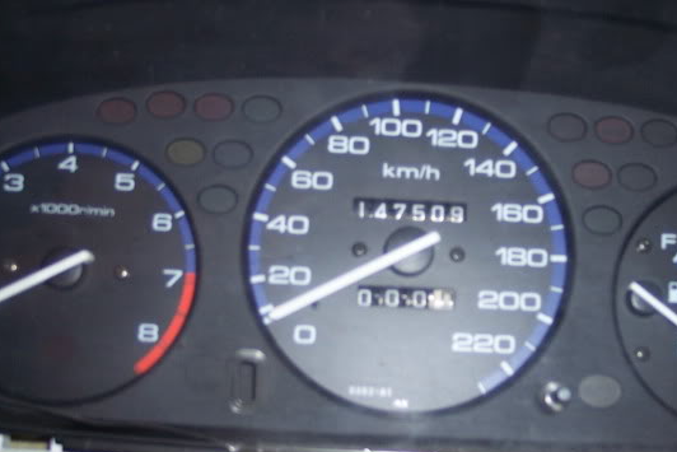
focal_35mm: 61
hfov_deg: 32.7
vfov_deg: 22.3
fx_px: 1147
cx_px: 419
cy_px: 250
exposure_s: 1/60
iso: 100
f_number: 2.8
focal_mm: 8
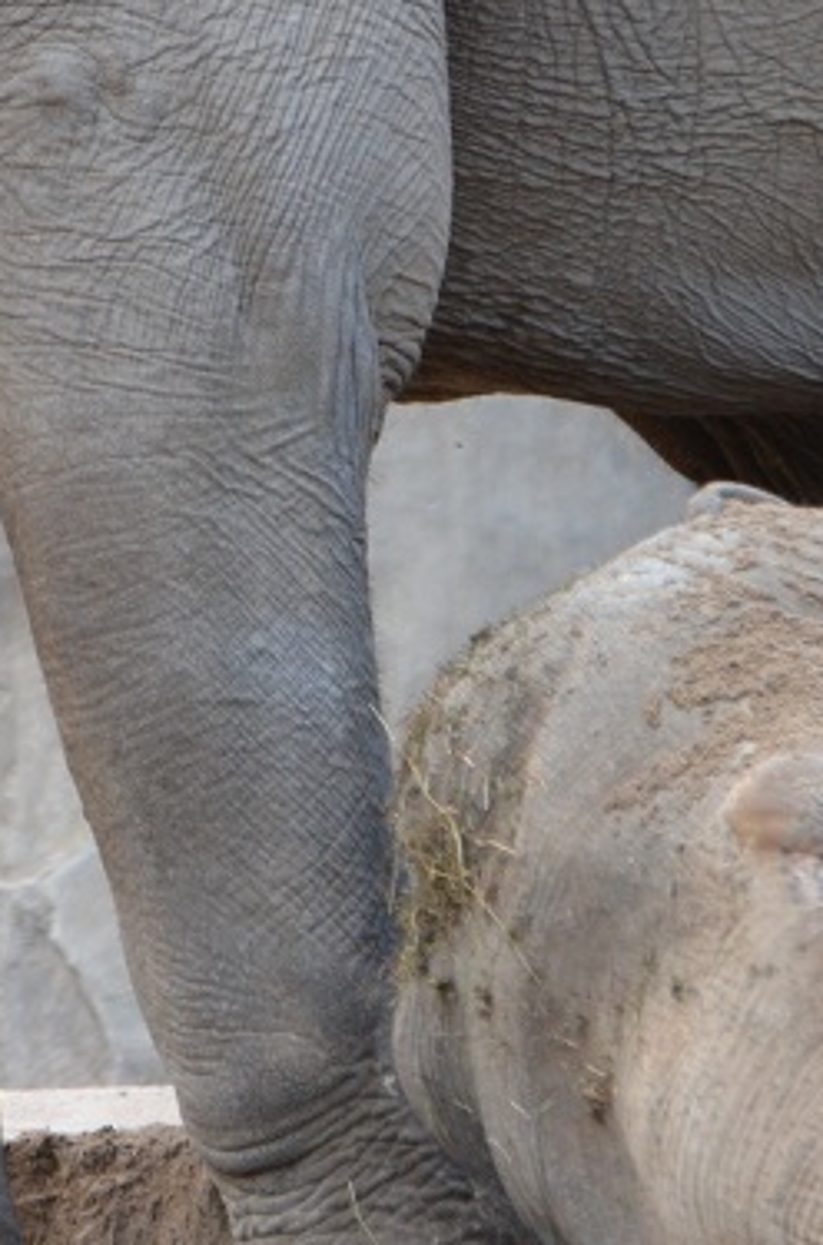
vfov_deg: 3.0
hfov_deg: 2.0
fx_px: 23999
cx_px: -222
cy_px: -186
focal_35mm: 696
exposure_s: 1/160
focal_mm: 170
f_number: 5
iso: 800
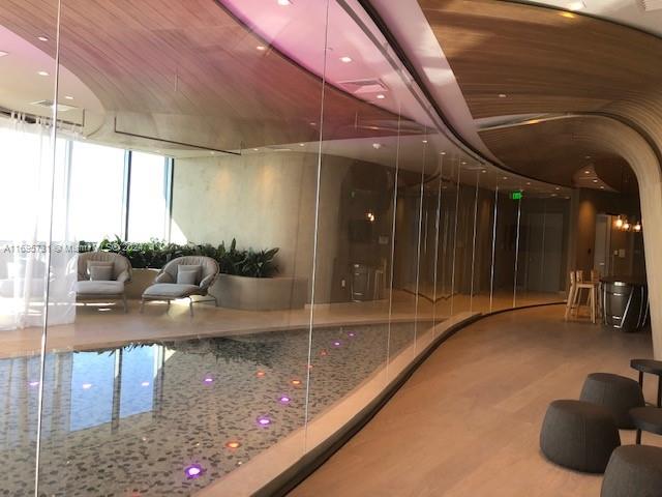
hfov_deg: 63.4
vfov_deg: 49.7
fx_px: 535
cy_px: 248
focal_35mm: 28
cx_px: 331
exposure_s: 1/120
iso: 50
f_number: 1.8
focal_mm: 3.99
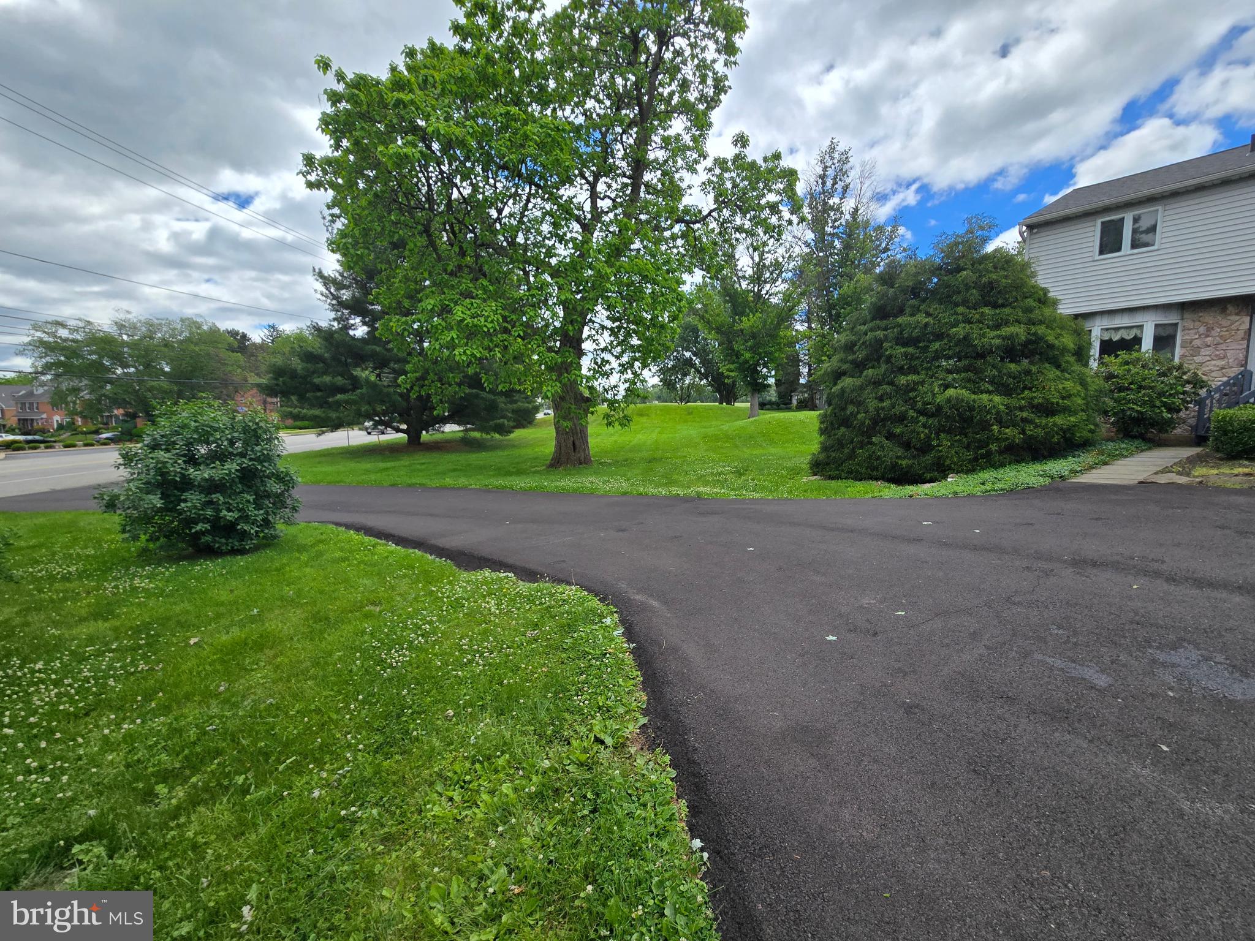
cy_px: 470
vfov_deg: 89.9
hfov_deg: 106.2
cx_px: 628
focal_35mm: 13
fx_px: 471
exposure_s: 1/1854
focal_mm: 2.2
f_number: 2.2
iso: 50
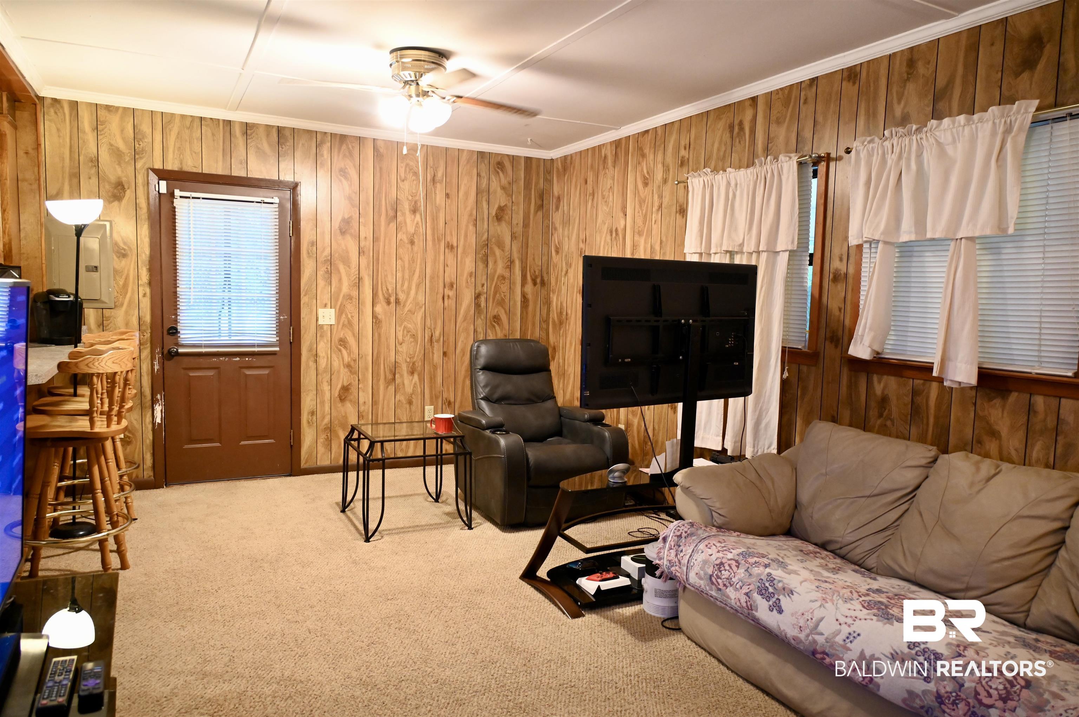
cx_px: 540
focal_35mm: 26
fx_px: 764
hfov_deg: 70.5
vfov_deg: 50.3
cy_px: 358
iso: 4500
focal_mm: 25.5
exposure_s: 1/60
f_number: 4.2
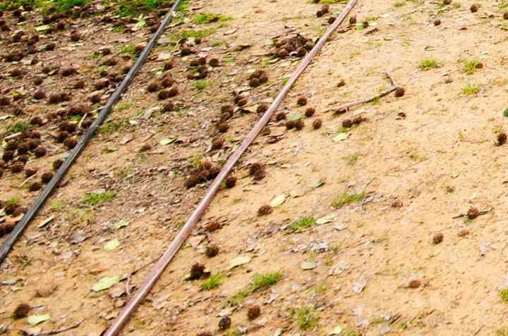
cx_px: 965
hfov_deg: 20.1
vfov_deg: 16.1
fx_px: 901
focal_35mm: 64
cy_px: -345
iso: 200
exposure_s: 1/320
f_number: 9
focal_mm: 10
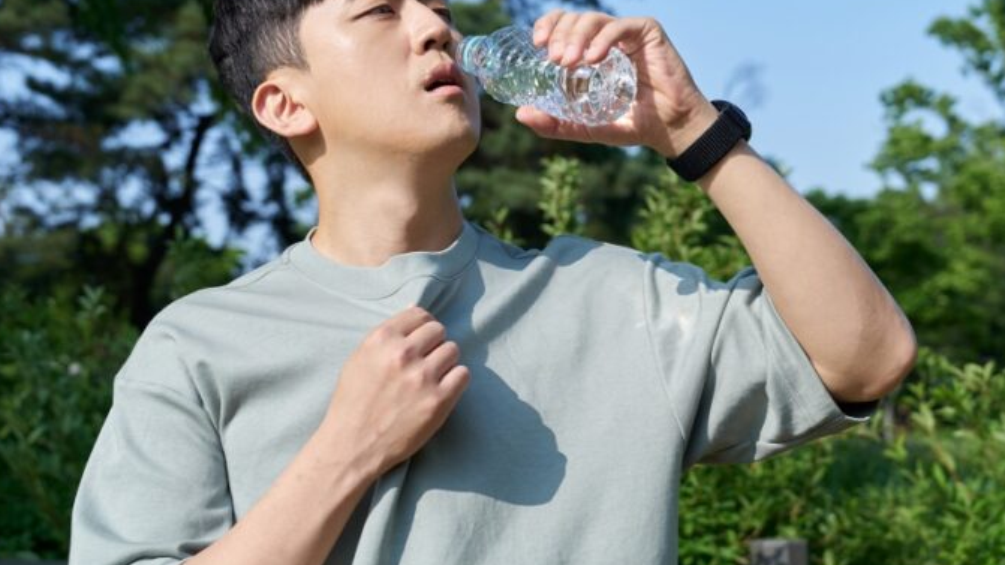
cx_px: 607
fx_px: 1492
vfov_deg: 21.4
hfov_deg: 37.1
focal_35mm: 56
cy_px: 256
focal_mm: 35
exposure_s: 1/1000
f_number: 4
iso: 160
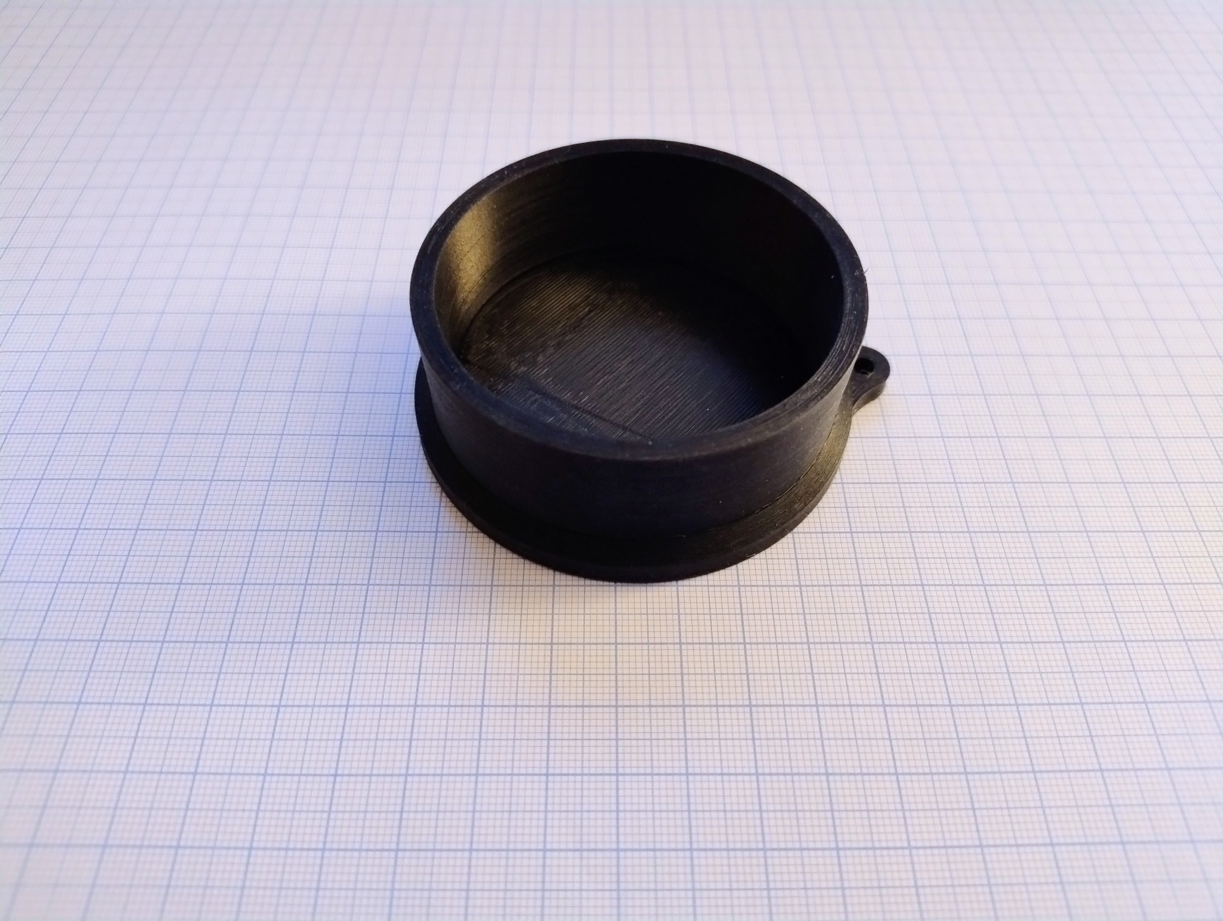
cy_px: 460
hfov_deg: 71.5
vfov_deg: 56.9
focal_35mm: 24
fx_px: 849
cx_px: 612
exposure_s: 1/20
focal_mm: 5.56
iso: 3016
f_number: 1.8
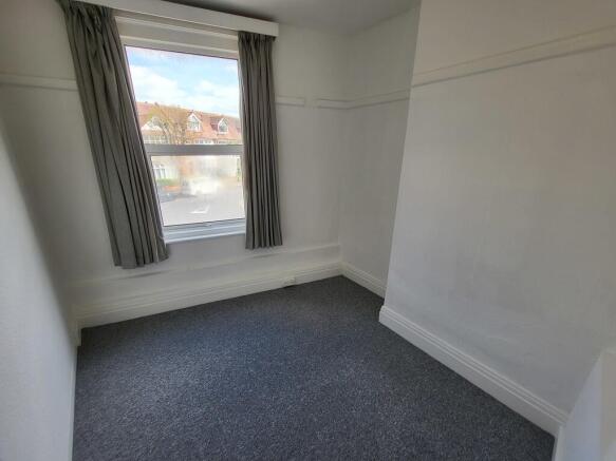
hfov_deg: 106.2
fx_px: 231
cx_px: 308
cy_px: 230
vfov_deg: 89.9
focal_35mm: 13
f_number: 2.2
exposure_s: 1/100
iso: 32
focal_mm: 1.74
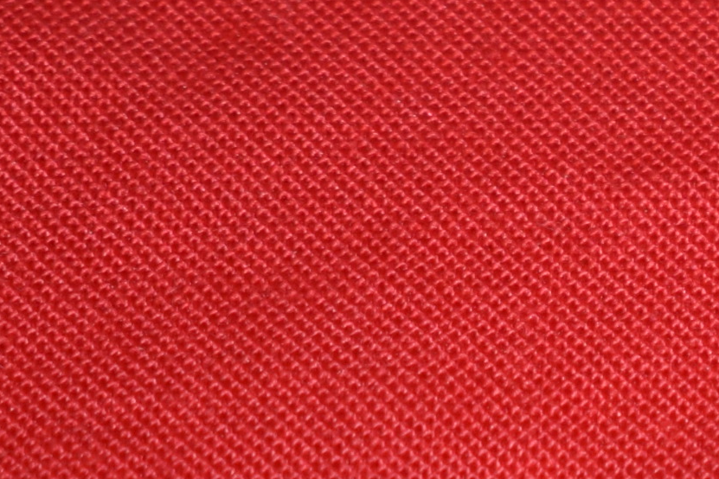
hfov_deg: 5.9
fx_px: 6810
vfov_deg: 4.0
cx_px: 1403
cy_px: 330
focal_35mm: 341
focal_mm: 42
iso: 160
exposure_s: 1/25
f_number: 5
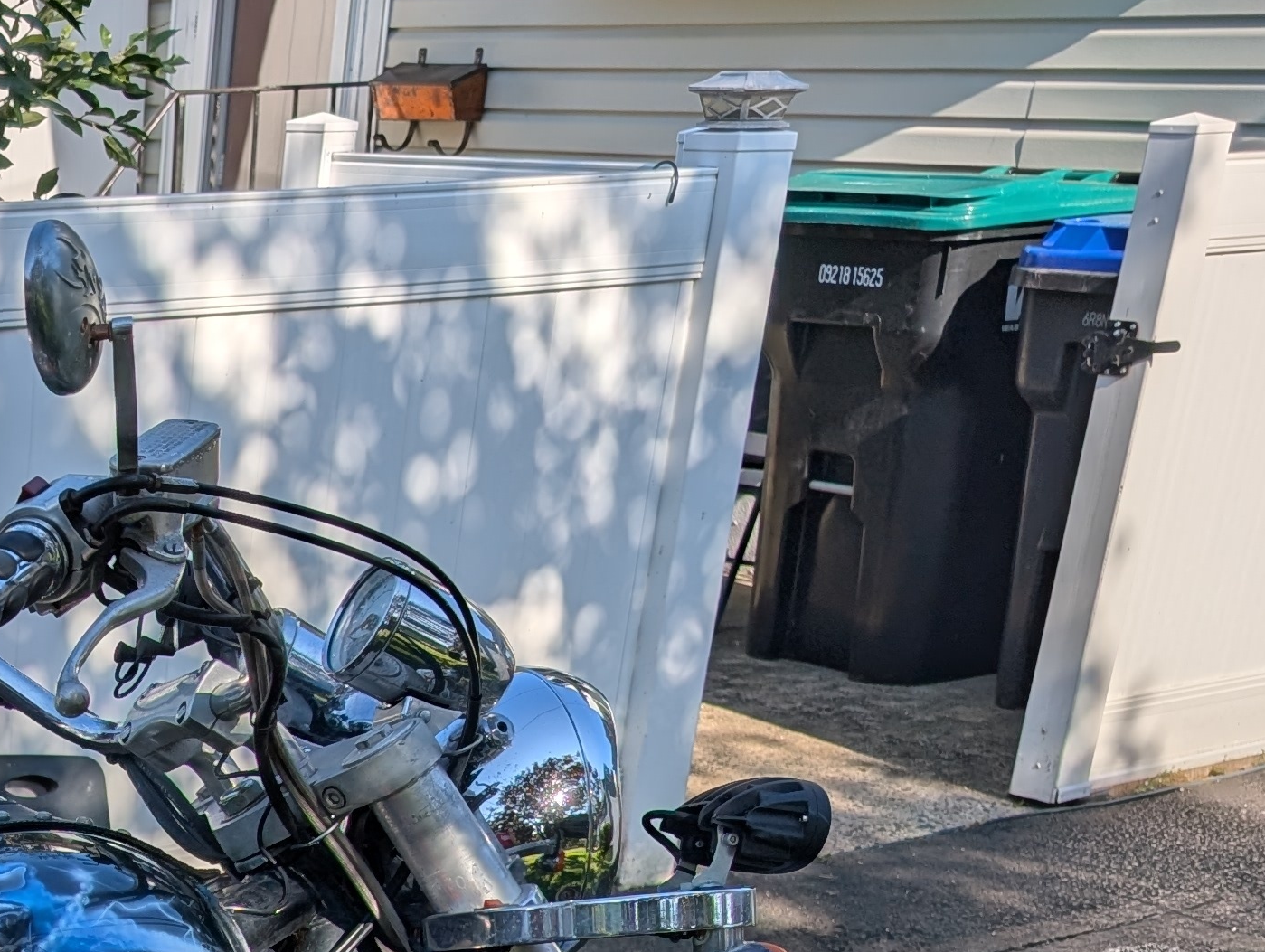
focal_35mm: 70
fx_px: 2561
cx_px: -366
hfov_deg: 24.4
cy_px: 1251
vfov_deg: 19.4
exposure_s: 1/1783
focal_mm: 6.9
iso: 21
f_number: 1.68
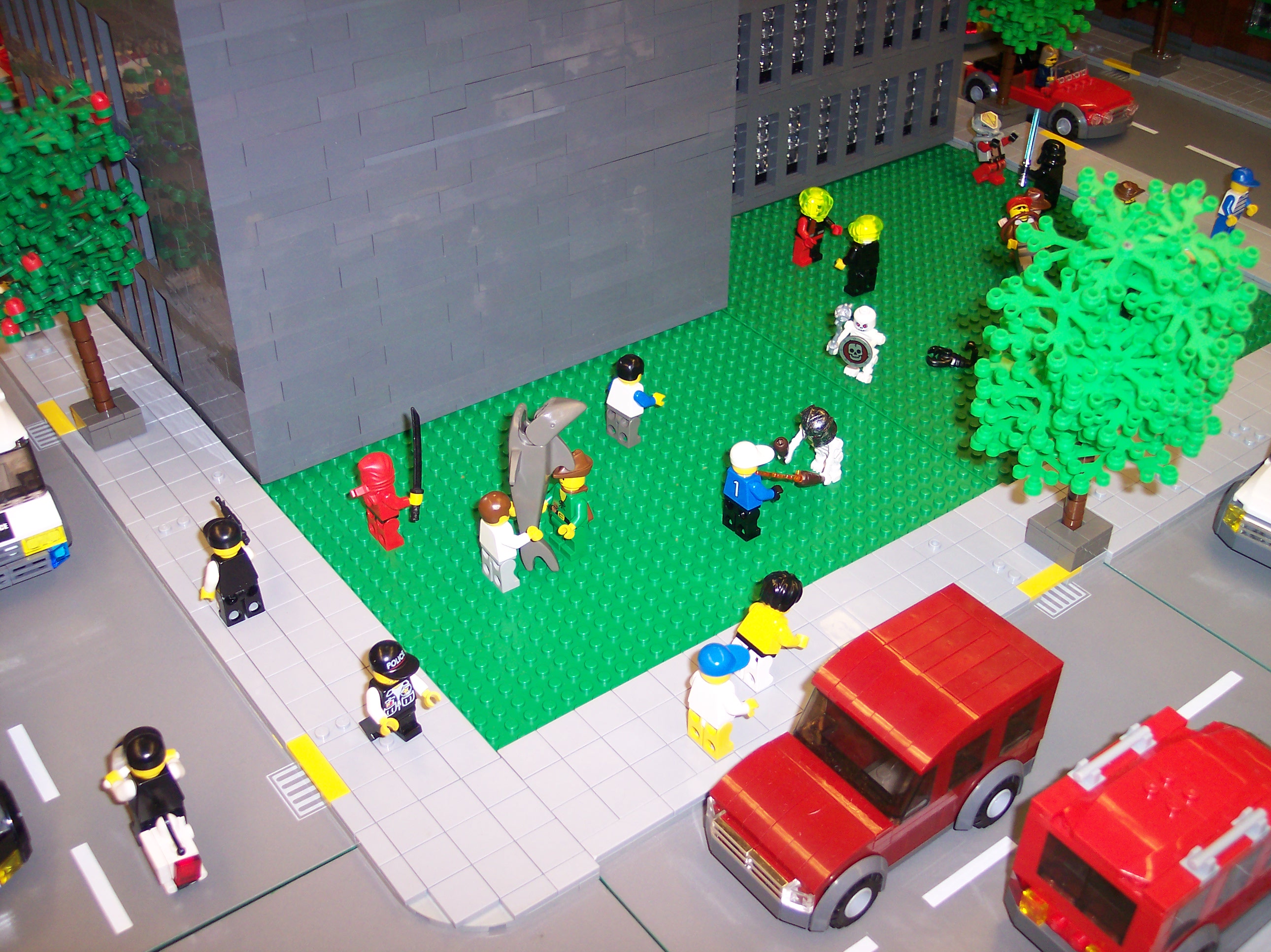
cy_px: 476
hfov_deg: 49.0
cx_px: 636
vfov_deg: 37.7
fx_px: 1394
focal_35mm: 38
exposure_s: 1/30
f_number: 2.8
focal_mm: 8
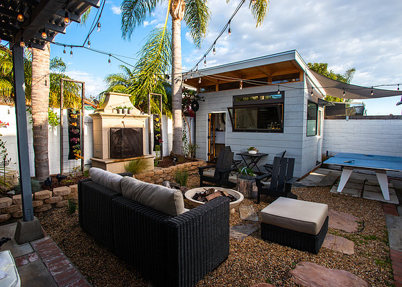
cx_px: 191
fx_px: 212
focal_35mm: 19
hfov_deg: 87.0
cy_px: 140
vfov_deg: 68.3
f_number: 10
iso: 400
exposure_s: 1/200
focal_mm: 17
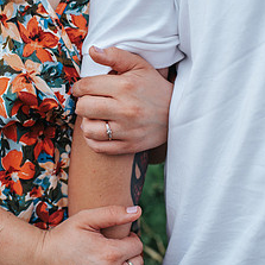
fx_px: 520
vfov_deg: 28.6
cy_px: 111
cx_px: 115
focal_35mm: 60
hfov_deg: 28.6
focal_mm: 35
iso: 100
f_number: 3.2
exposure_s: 1/800
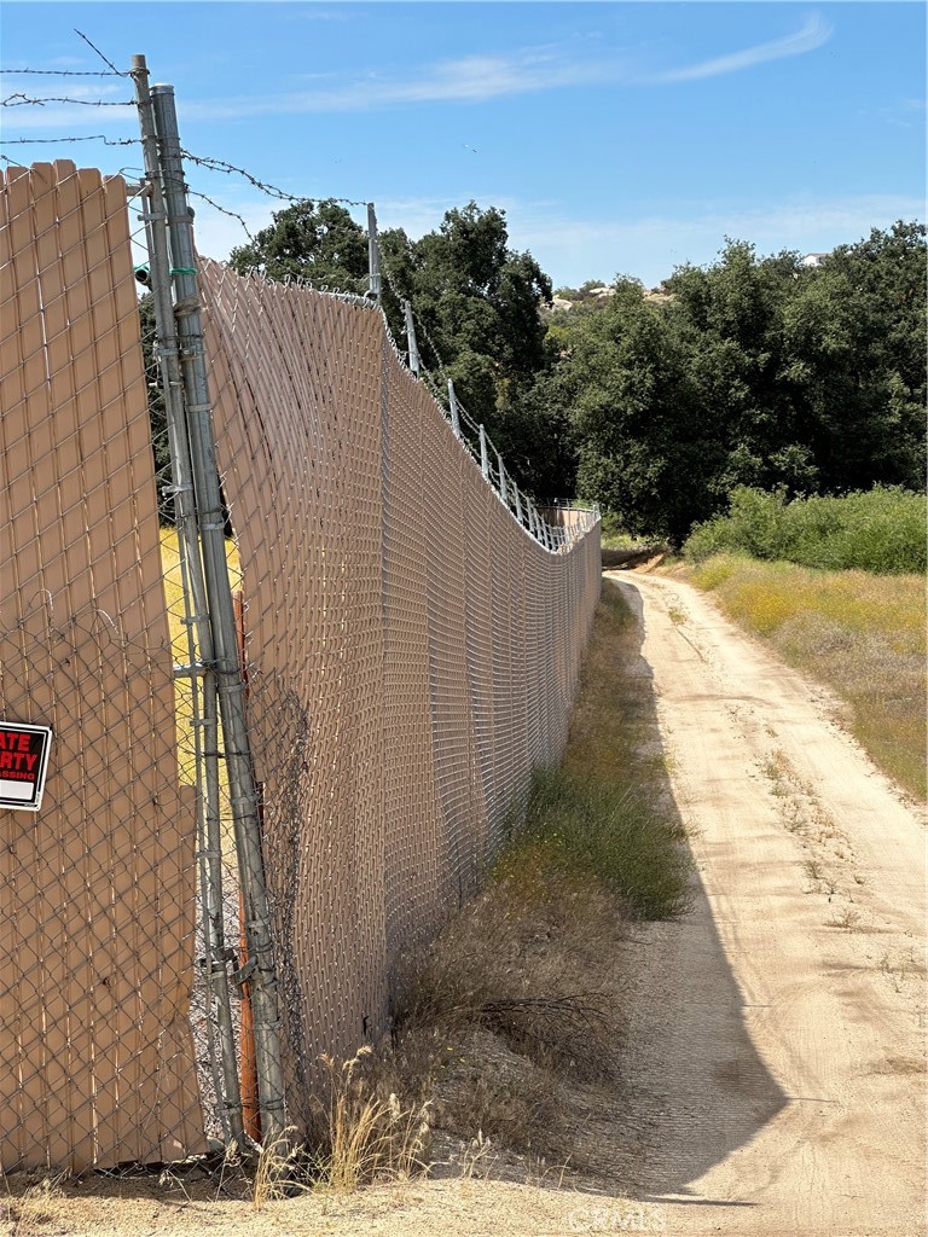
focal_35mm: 77
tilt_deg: -2.3
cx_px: 464
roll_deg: +3.4
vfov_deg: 25.3
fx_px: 2752
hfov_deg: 19.1
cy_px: 618
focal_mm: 9
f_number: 2.8
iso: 32
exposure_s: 1/576
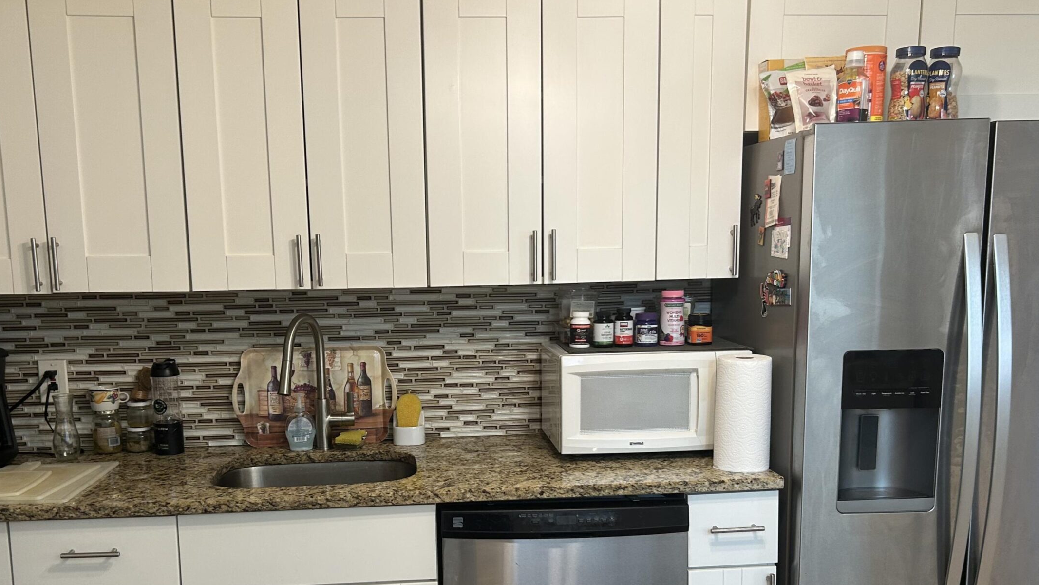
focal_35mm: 34
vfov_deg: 34.3
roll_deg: +1.3
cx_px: 473
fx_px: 937
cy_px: 401
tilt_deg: -11.4
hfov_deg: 57.9
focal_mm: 5.7
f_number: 1.5
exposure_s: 1/60
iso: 80
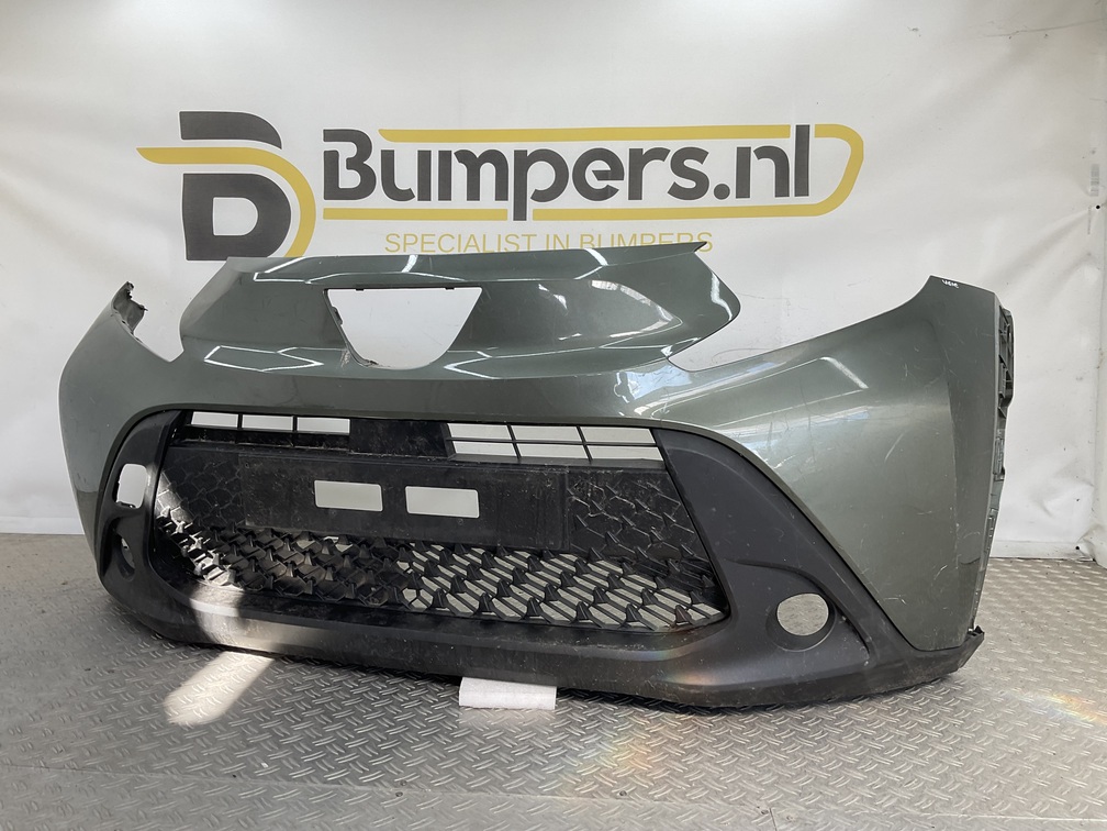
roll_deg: -0.8
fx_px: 927
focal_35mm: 29
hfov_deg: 61.7
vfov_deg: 48.2
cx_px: 554
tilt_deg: -6.6
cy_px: 416
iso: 16
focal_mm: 3
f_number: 1.8
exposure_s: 1/134
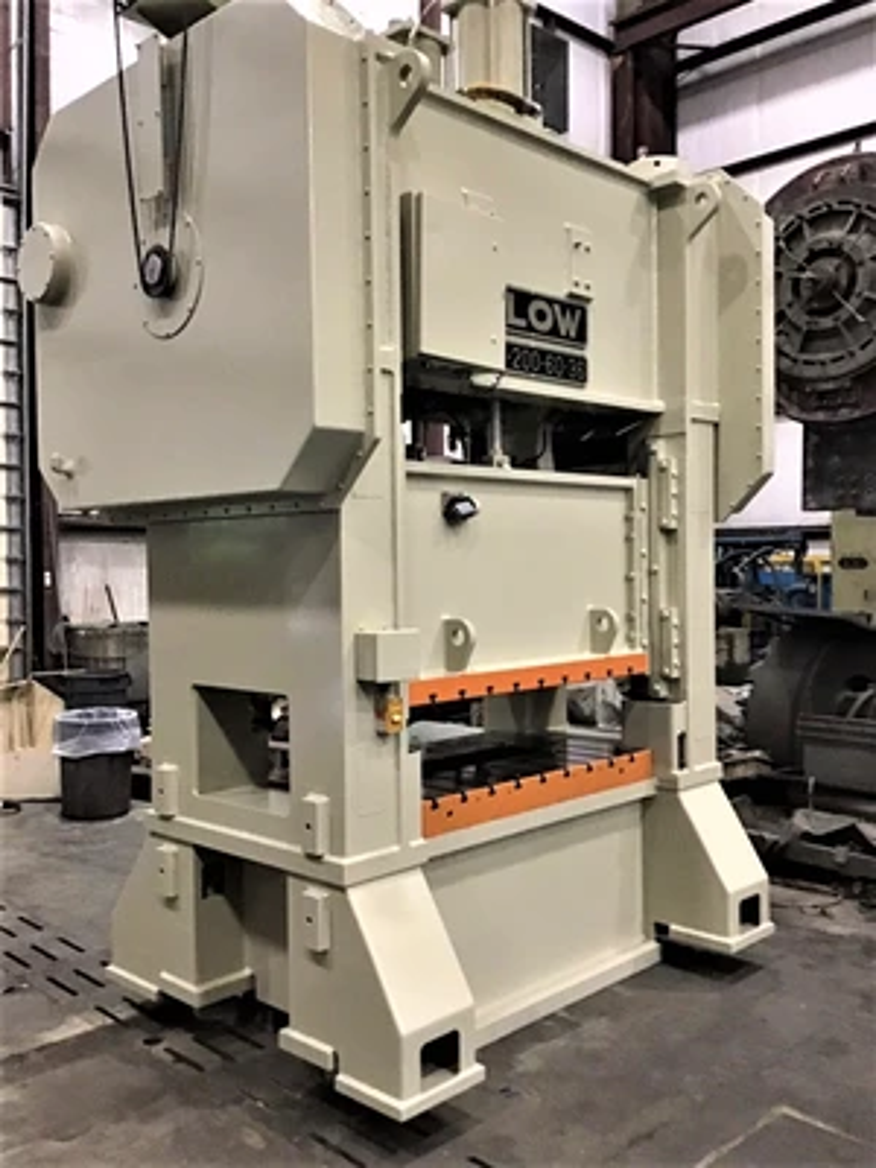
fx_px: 1046
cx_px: 438
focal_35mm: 31
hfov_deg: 45.4
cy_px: 584
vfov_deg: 58.4
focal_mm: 3.3
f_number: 2.4
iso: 200
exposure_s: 1/24
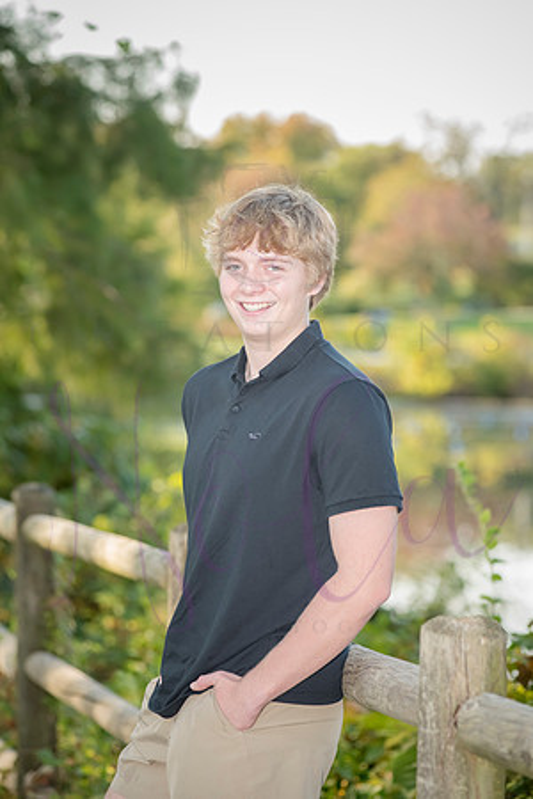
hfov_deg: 11.0
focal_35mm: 125
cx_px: 266
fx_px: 2776
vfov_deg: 16.4
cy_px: 400
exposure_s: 1/640
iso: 800
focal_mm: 125
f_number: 4.5
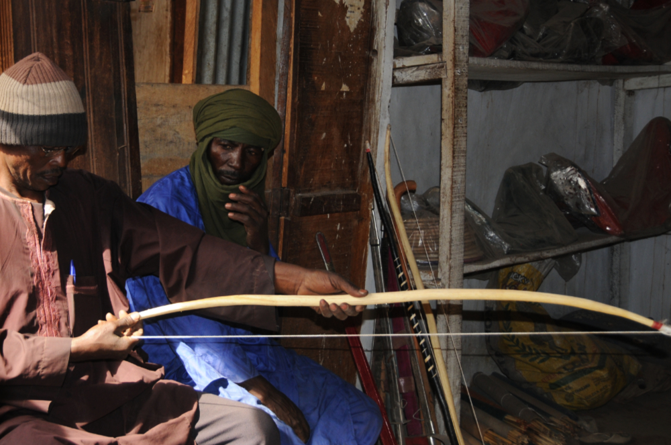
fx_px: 670
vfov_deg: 36.7
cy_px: 222
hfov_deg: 53.2
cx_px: 336
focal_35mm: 36
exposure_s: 1/250
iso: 320
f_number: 3.8
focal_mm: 24
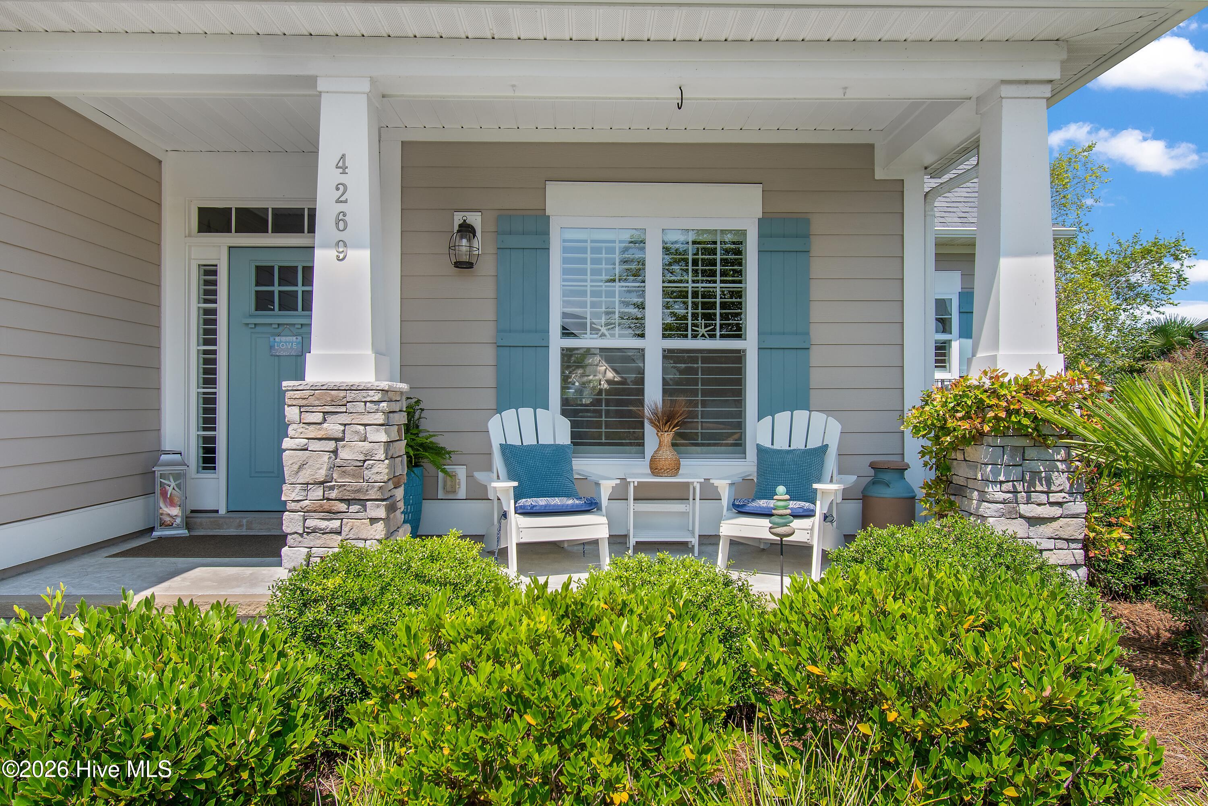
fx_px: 805
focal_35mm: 24
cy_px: 403
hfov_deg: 73.7
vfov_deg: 53.1
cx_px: 604
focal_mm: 16
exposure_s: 1/250
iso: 100
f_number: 8
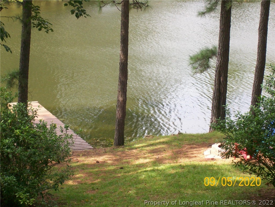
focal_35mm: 108
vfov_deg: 13.7
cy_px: 104
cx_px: 138
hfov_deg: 18.2
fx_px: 858
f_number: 4.8
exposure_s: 1/180
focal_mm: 18
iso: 140
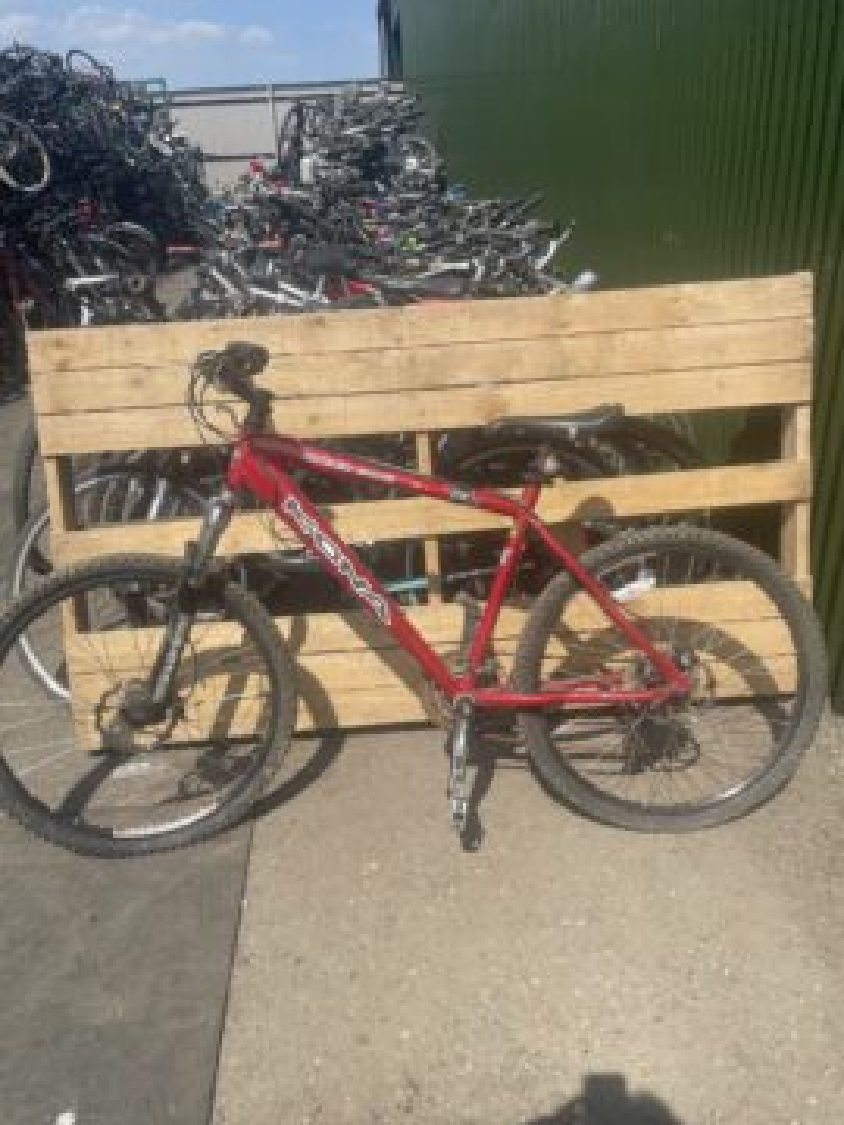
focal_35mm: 26
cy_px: 562
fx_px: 845
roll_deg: +1.1
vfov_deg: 67.3
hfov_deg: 53.1
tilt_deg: -26.0
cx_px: 422
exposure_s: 1/3040
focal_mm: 4.2
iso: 32
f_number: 1.6
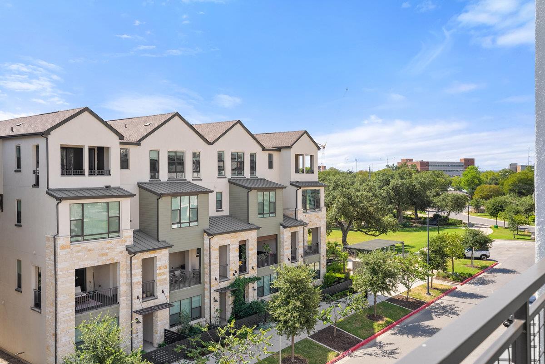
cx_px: 272
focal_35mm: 30
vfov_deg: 43.7
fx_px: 454
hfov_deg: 61.9
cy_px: 182
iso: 250
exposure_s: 1/100
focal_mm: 30
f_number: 8
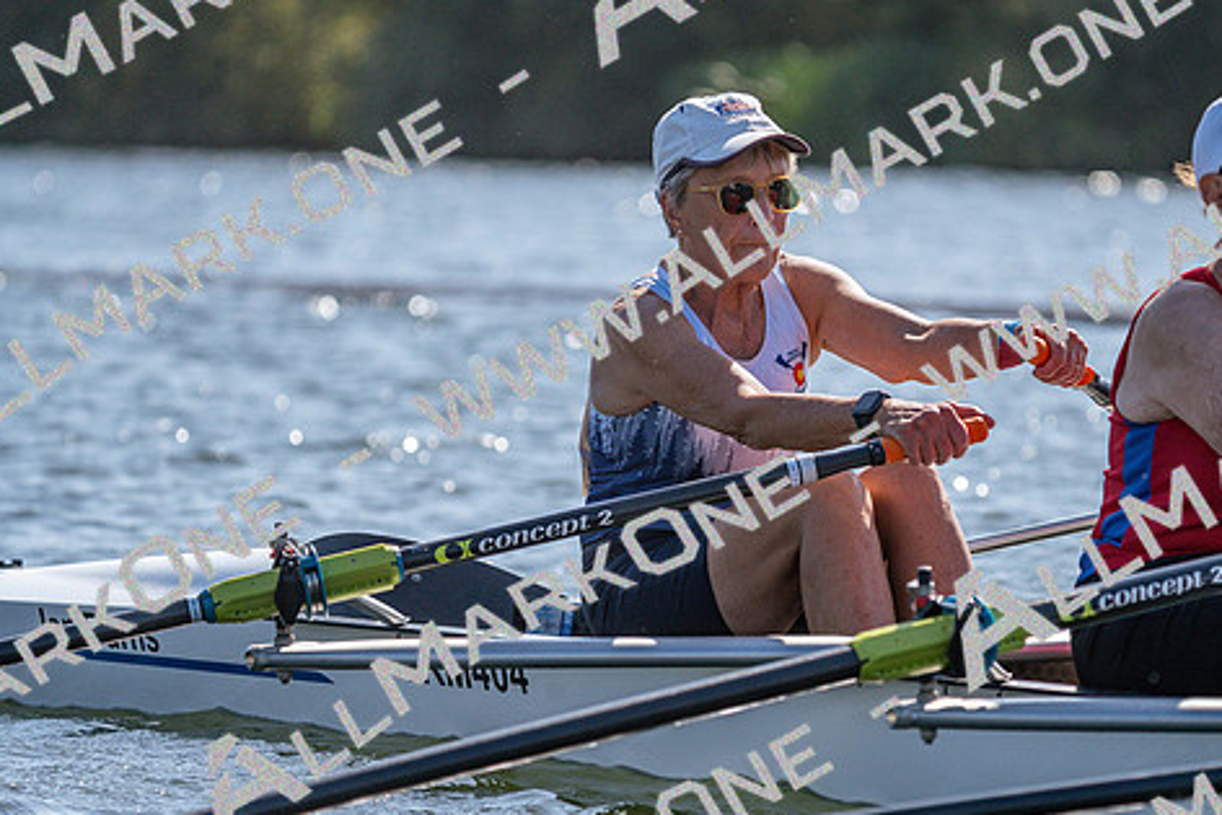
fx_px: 10424
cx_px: 733
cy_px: 446
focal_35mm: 307
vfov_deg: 4.5
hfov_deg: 6.7
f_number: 5.6
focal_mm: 250
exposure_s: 1/2000
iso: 320
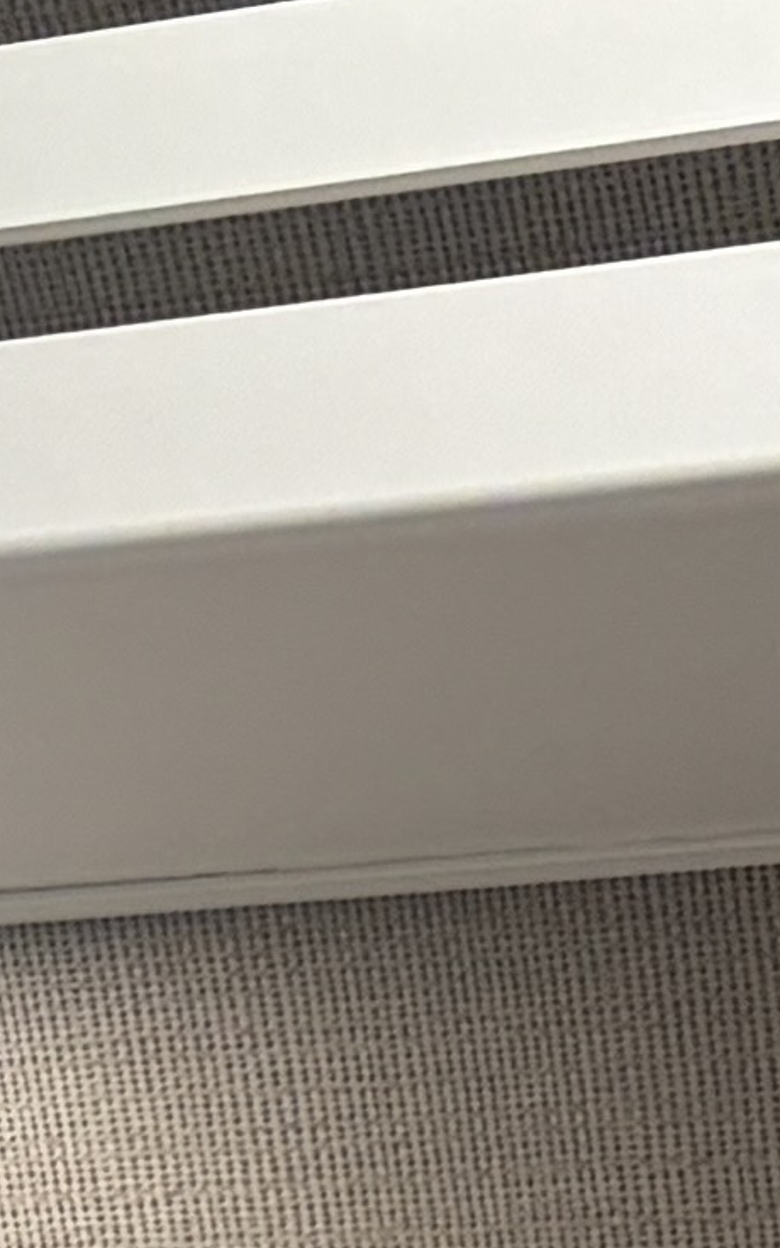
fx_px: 7279
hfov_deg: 5.7
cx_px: -1653
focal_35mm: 214
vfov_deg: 8.9
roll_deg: +1.2
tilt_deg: -9.7
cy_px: 3018
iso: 125
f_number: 1.6
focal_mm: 5.96
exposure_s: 1/86
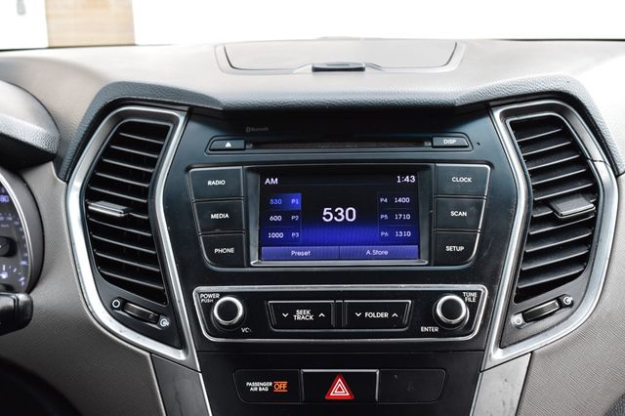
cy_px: 208
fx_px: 911
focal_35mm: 52
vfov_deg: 25.7
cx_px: 312
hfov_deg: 37.9
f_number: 7.1
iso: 400
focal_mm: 35
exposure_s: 1/40
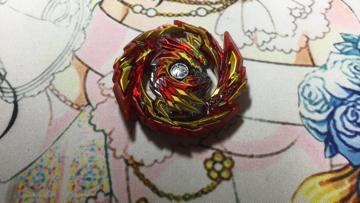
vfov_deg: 34.7
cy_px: 97
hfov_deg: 58.0
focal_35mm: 34
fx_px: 325
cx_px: 179
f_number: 2.4
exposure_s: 1/30
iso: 32
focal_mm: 3.3
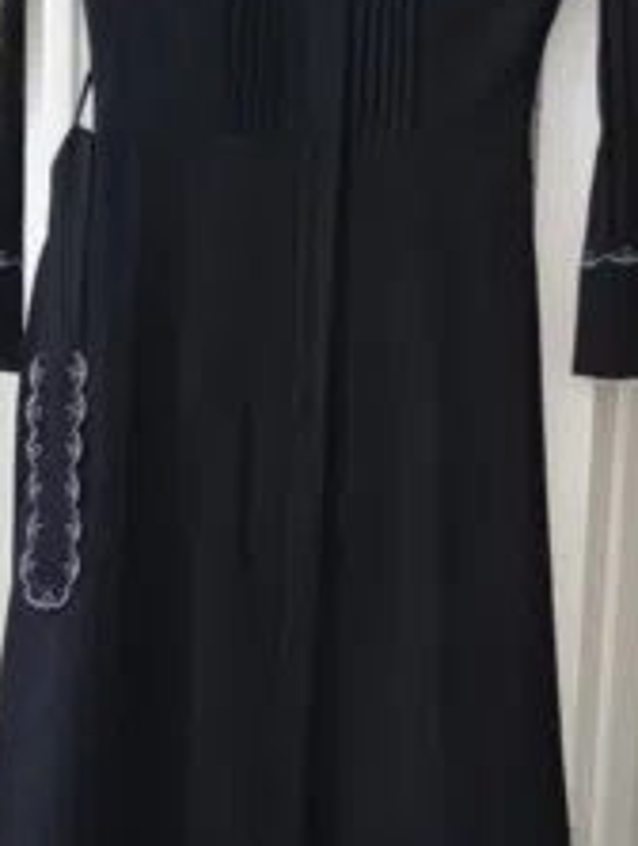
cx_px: 254
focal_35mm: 50
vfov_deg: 37.8
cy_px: 550
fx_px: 1225
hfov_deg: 29.1
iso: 2628
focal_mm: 4.27
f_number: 1.8
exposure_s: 1/20
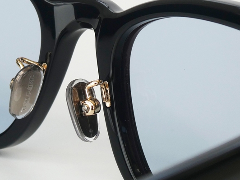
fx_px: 1615
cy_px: 76
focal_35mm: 233
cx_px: 31
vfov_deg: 6.4
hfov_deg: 8.5
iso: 80
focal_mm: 22.3
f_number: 5.2
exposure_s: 1/125
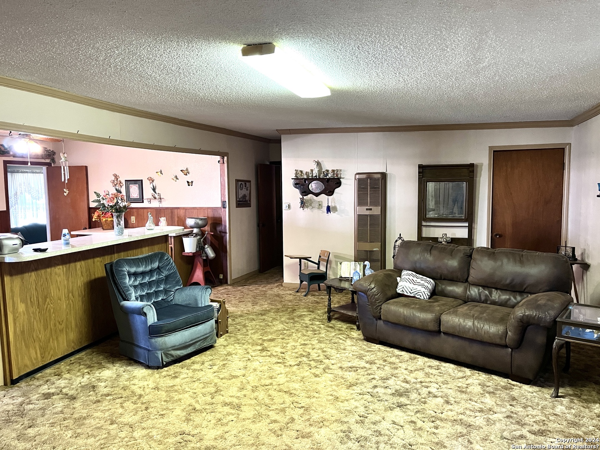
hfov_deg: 67.3
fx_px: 451
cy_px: 225
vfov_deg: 53.1
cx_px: 300
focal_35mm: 26
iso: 500
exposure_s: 1/40
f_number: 1.6
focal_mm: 5.1
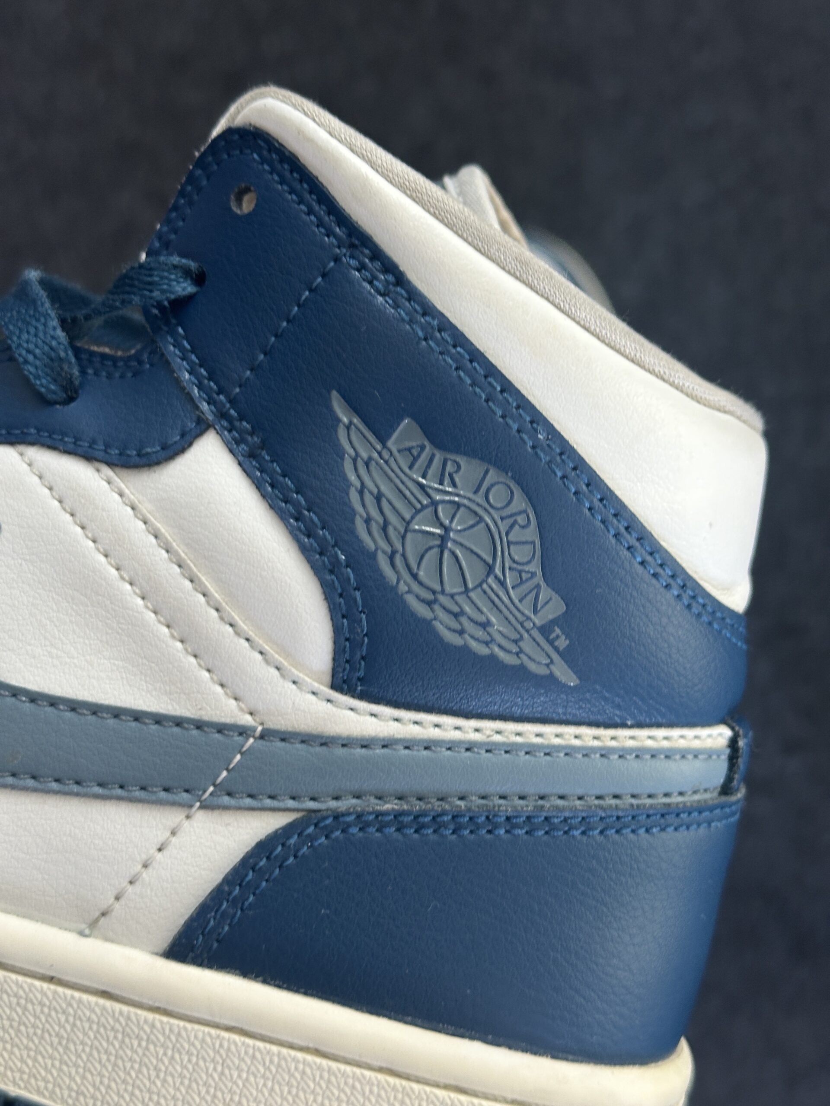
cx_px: 415
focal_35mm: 48
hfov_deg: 30.3
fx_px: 1535
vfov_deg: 39.7
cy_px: 553
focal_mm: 6.86
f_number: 1.78
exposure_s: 1/50
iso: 125
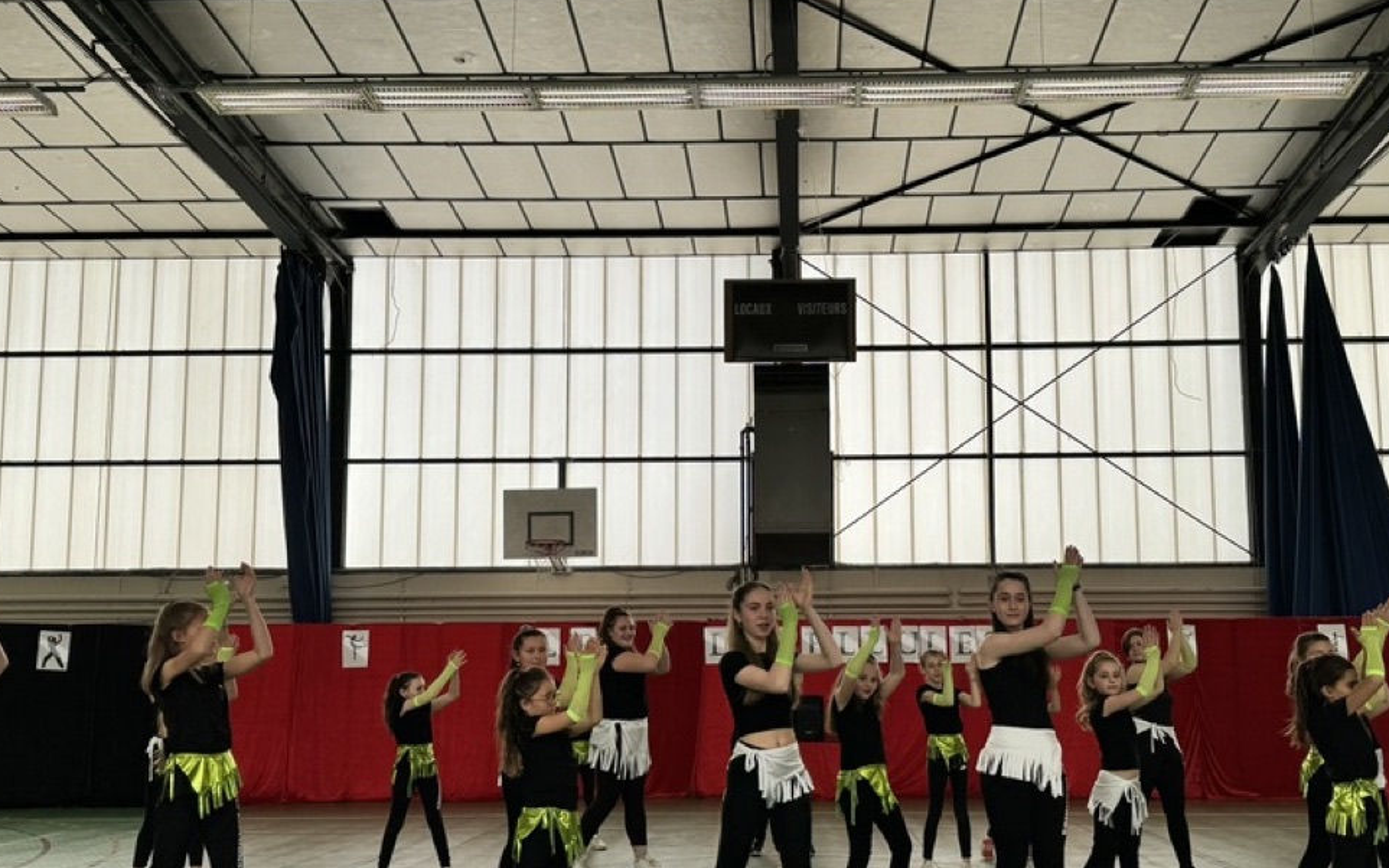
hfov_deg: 52.6
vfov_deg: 34.3
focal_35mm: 37
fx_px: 1401
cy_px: 518
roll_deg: +0.0
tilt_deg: +6.9
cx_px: 782
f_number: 1.78
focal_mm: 6.86
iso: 80
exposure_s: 1/1395
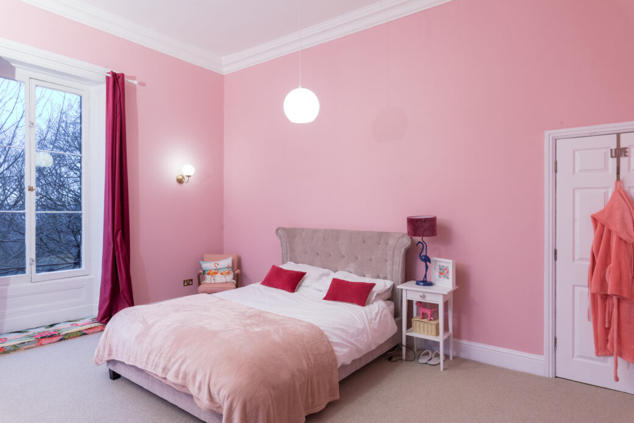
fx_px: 370
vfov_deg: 59.5
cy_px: 212
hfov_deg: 81.2
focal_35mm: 21
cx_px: 317
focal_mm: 21
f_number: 11
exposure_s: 1/15
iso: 1600
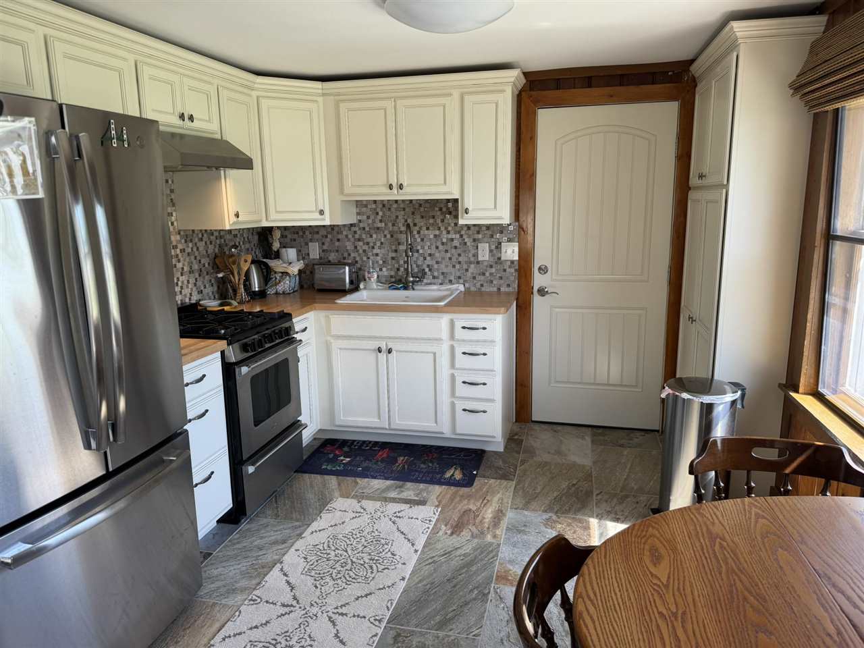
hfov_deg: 71.6
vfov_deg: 56.8
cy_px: 324
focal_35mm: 24
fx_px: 599
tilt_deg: -11.0
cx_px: 432
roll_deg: +1.7
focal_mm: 6.76
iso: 80
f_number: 1.78
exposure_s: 1/121
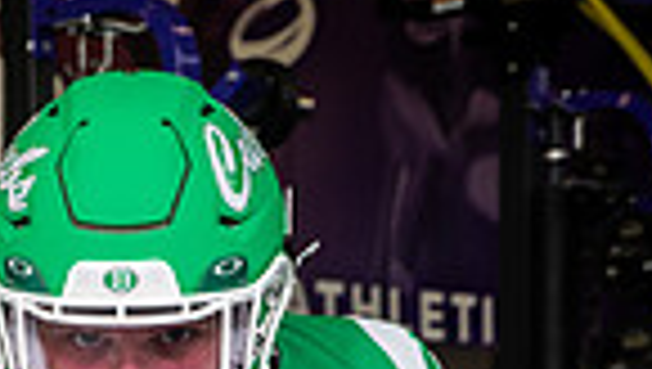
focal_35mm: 169
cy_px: 909
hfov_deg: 12.7
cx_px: 166
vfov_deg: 6.8
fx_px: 2926
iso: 800
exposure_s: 1/250
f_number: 7.1
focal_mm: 52
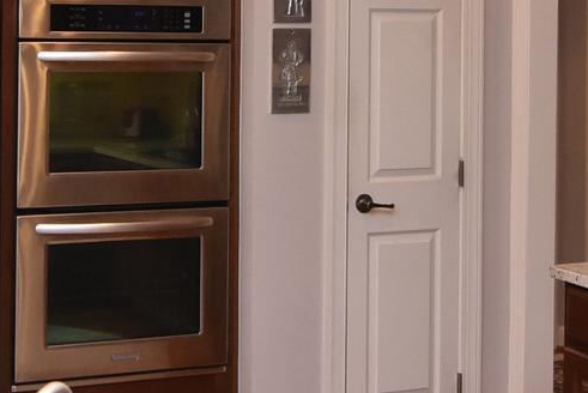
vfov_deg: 17.7
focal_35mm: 75
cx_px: 189
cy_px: -5
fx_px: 1226
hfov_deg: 26.8
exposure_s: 1/80
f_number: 6.3
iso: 1000
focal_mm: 12
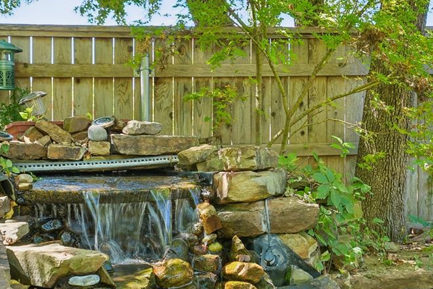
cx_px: 189
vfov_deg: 25.0
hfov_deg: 36.8
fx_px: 649
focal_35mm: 54
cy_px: 182
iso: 200
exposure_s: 1/13
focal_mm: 25.7
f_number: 8
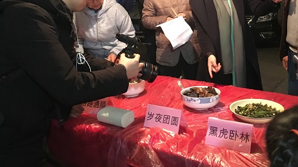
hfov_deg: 48.8
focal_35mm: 41
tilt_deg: -7.1
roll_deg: +0.9
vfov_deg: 28.2
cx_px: 191
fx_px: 324
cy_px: 24
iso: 320
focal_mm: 4.15
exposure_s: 1/17
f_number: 2.2
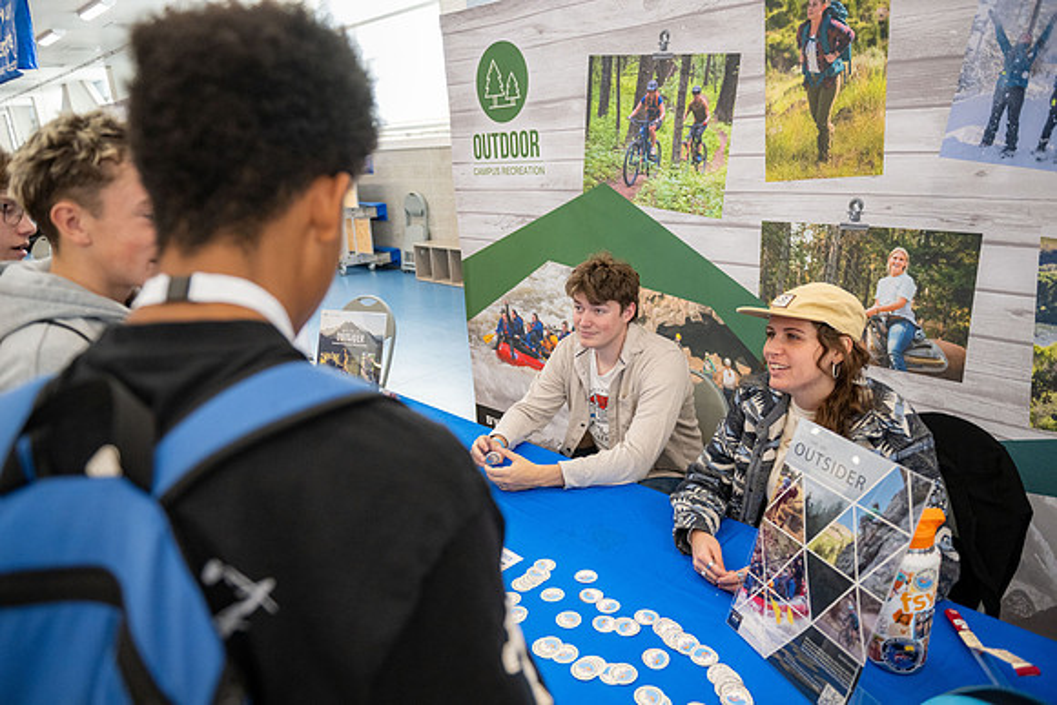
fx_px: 705
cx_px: 528
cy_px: 352
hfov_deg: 73.7
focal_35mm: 24
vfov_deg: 53.2
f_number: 2.8
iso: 1250
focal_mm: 24
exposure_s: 1/500
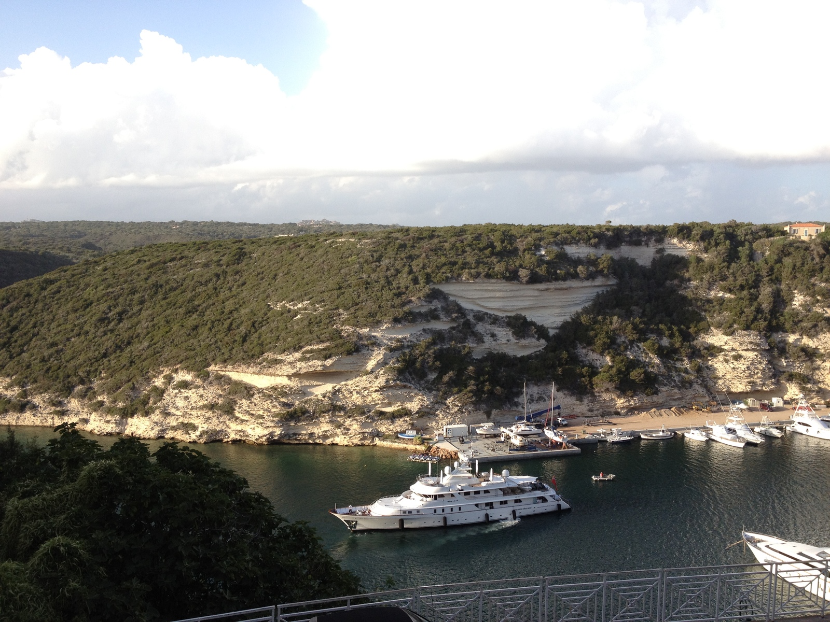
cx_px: 415
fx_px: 839
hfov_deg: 52.6
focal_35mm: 35
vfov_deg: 40.7
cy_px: 311
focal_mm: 4.28
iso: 64
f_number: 2.4
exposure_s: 1/699
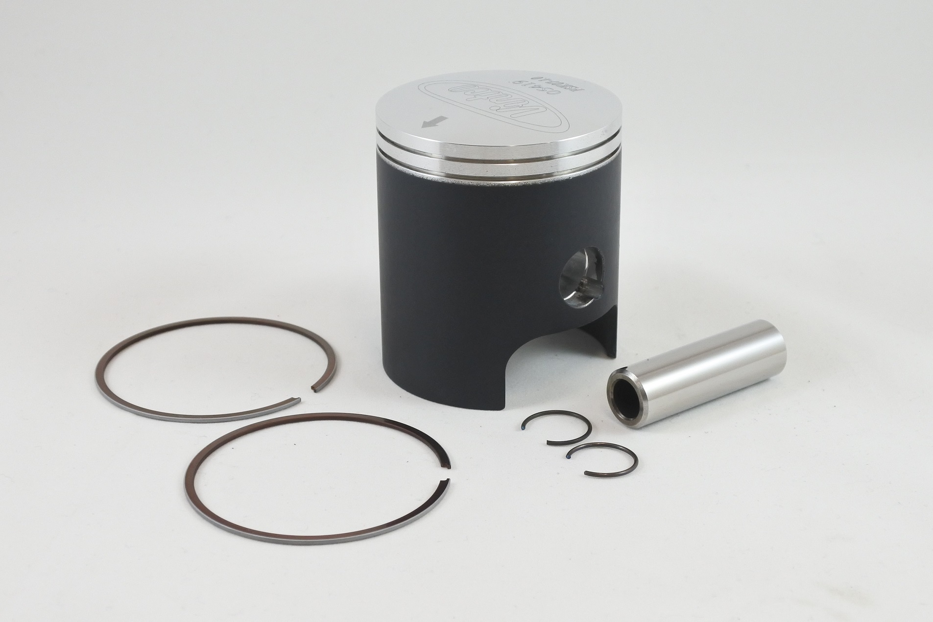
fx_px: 1166
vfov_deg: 29.9
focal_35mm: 45
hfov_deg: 43.6
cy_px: 311
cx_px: 466
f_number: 4.5
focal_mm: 16.8
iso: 400
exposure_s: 1/125
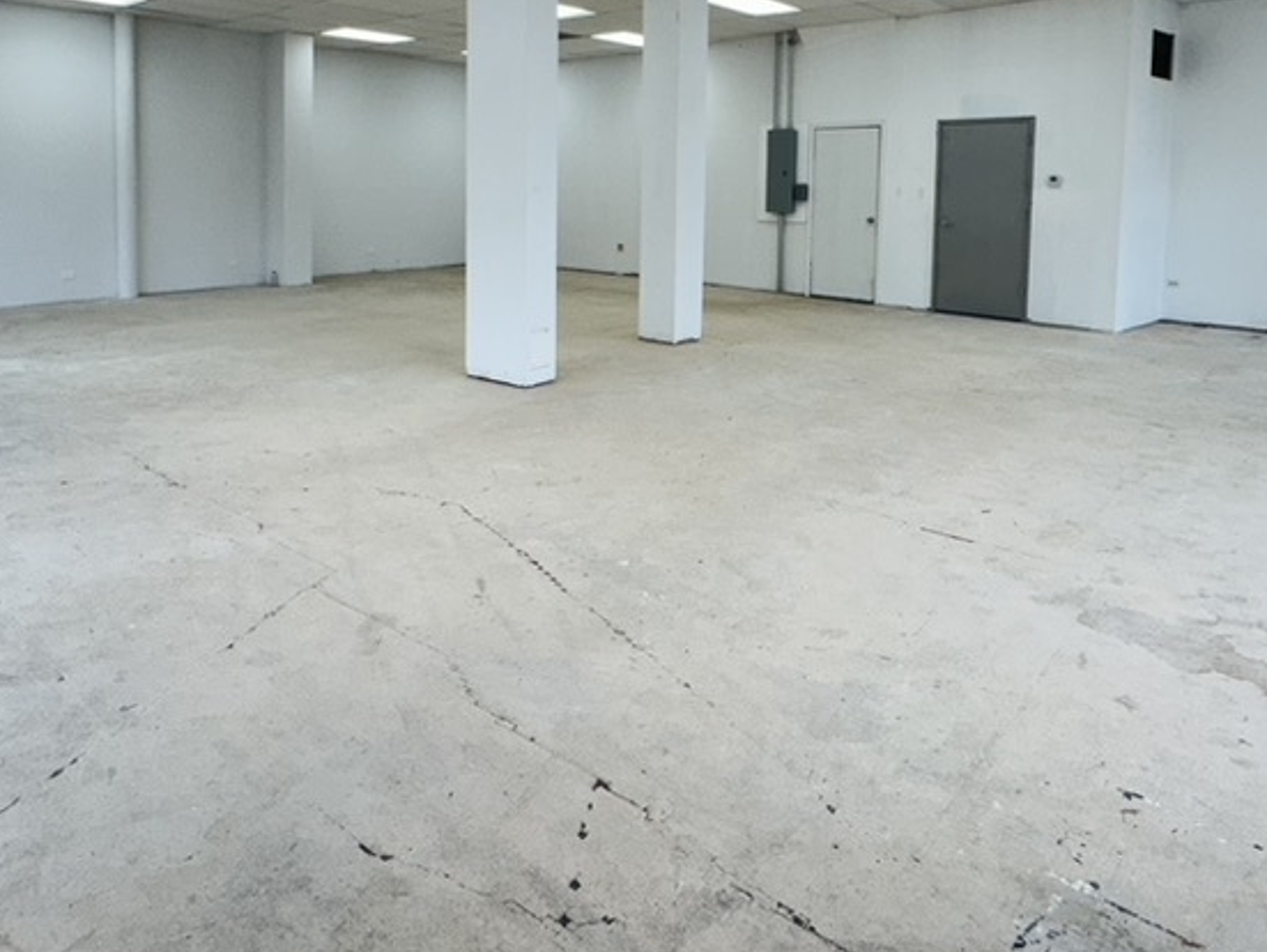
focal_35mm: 26
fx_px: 952
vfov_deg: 51.0
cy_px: 241
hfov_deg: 66.9
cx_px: 536
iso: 100
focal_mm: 2.22
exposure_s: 1/120
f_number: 2.2
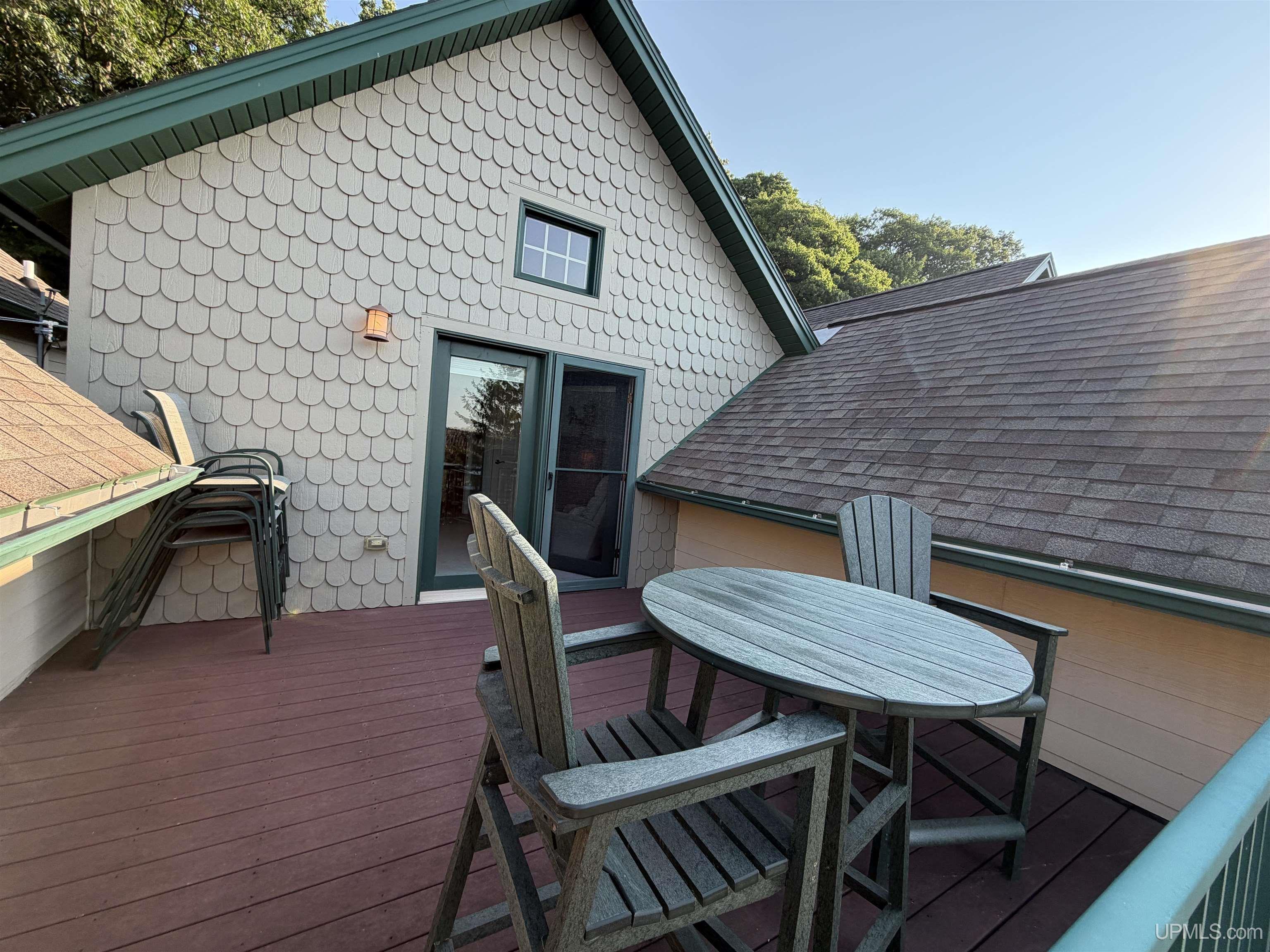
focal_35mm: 14
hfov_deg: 102.1
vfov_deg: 85.7
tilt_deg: -4.1
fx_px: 514
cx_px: 635
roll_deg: -4.2
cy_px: 476
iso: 50
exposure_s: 1/321
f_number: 2.2
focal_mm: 2.22
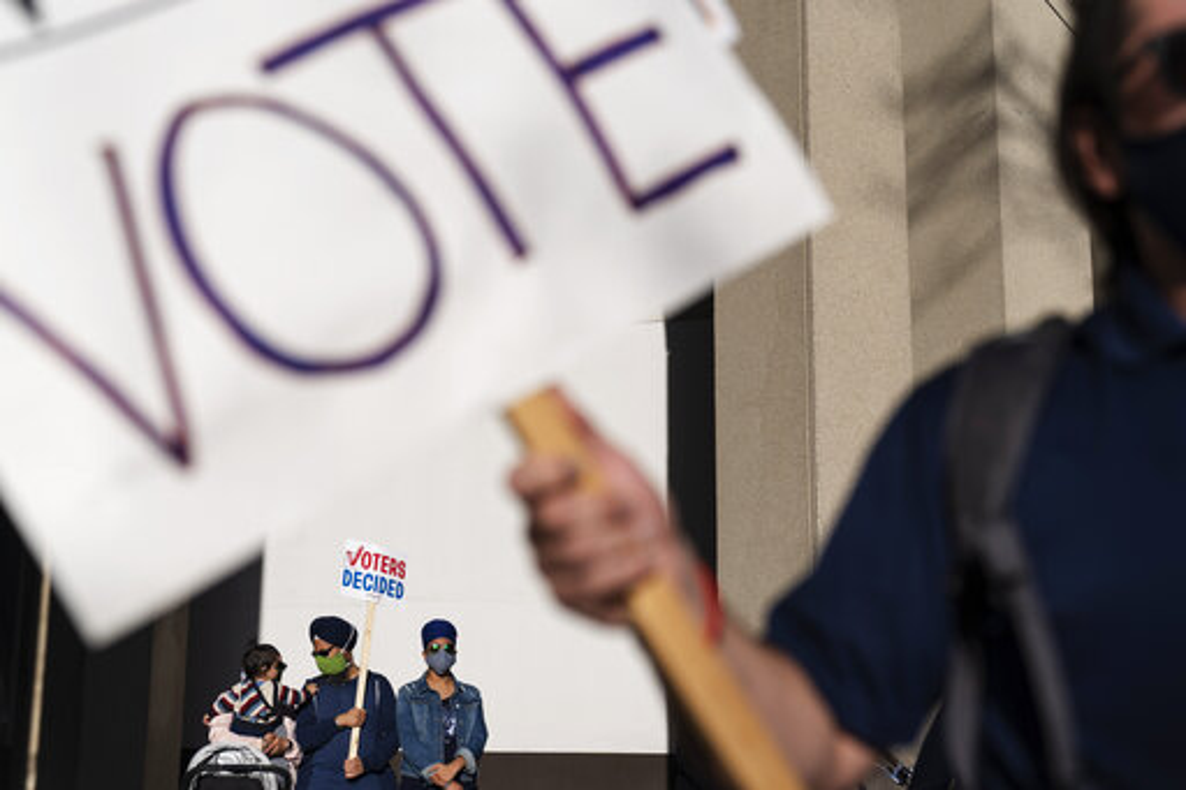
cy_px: 395
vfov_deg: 27.5
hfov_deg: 40.4
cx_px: 593
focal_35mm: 49
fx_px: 1614
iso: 50
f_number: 2.8
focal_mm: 49
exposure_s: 1/2000
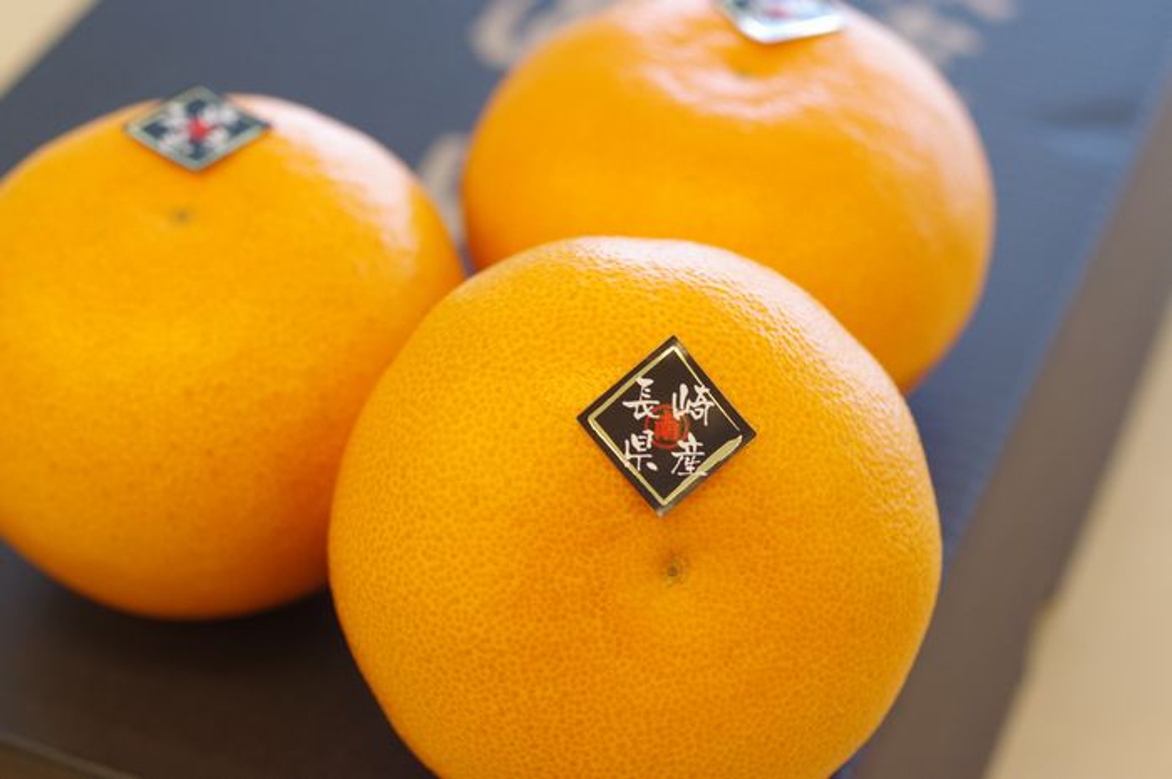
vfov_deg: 18.1
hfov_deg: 27.0
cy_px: 390
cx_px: 586
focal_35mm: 75
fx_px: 2439
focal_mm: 50
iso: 800
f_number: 4
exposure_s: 1/100
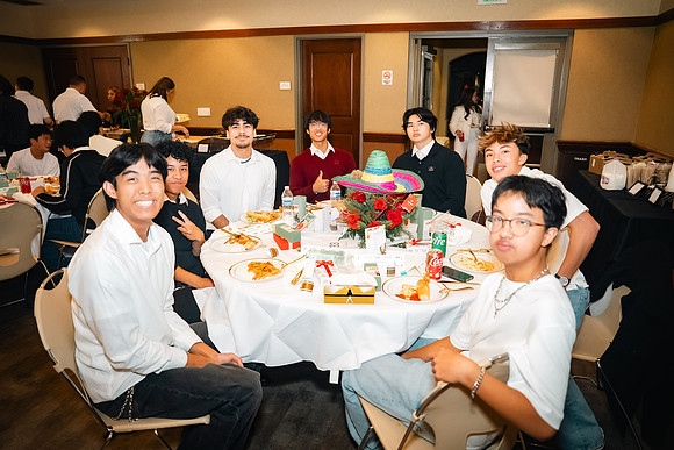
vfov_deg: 53.2
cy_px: 225
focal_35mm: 24
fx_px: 449
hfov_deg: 73.7
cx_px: 337
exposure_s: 1/100
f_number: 2.8
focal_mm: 24
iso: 1600
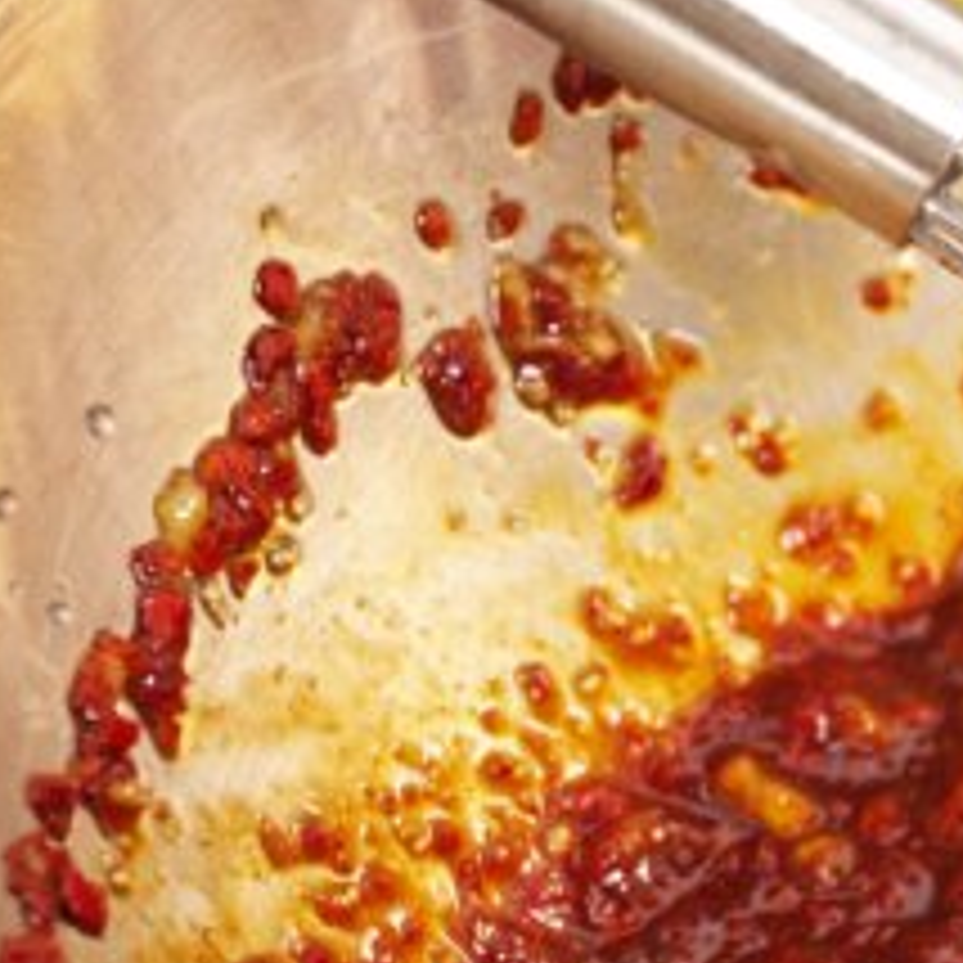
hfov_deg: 7.6
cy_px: 1033
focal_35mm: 214
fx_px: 6735
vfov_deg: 8.1
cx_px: 2277
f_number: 8
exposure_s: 1/1250
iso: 1000
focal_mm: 45
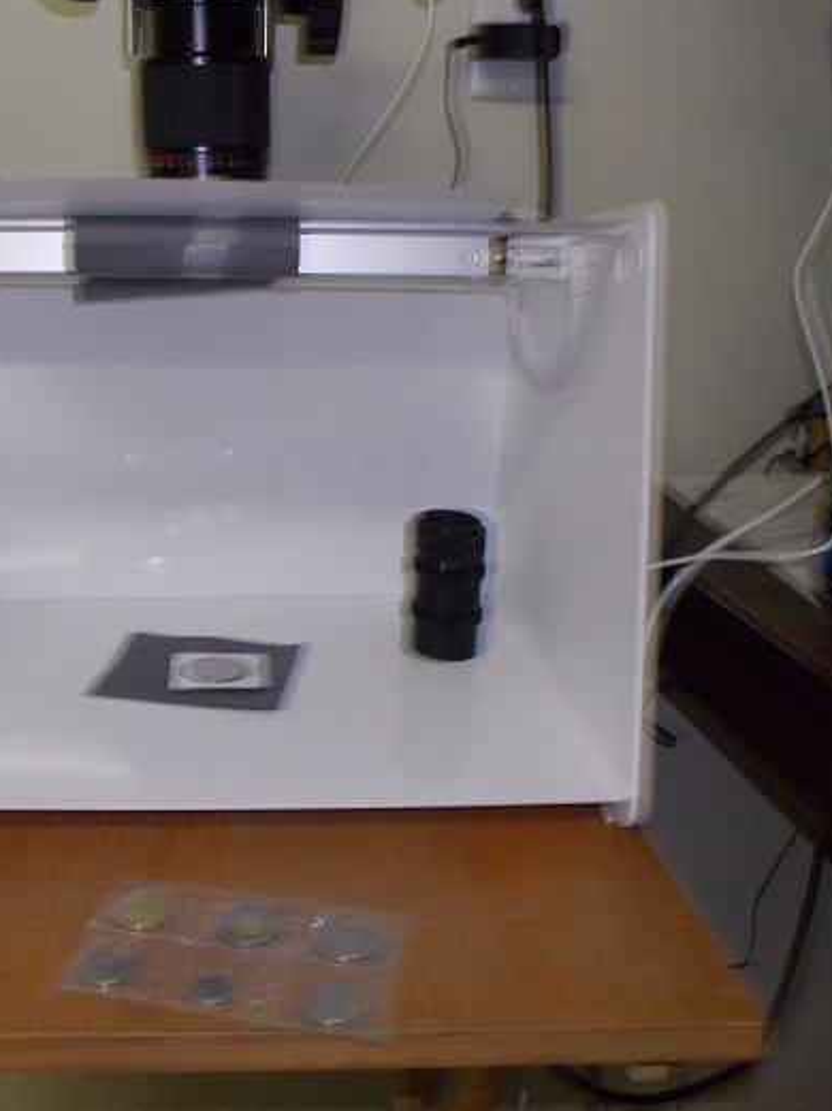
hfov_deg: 36.1
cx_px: 228
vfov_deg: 47.9
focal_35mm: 39
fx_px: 1251
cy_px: 553
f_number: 3.3
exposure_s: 1/25
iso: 200
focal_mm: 4.1
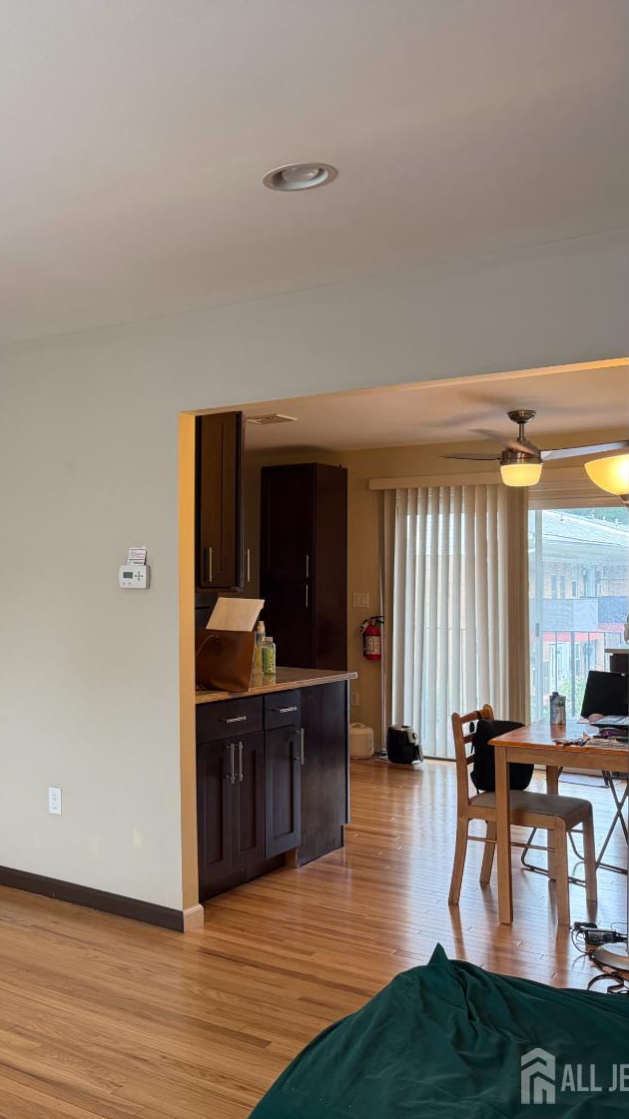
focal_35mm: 35
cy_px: 560
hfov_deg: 31.5
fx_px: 1038
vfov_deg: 56.6
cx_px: 19
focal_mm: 6.76
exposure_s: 1/120
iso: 250
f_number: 1.78
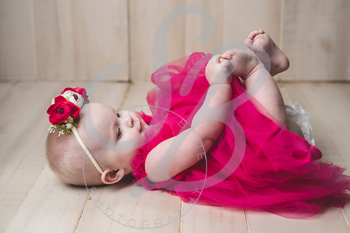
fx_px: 538
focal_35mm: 55
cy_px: 116
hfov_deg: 36.0
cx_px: 185
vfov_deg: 24.5
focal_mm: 50
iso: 200
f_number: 2.8
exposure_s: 1/200
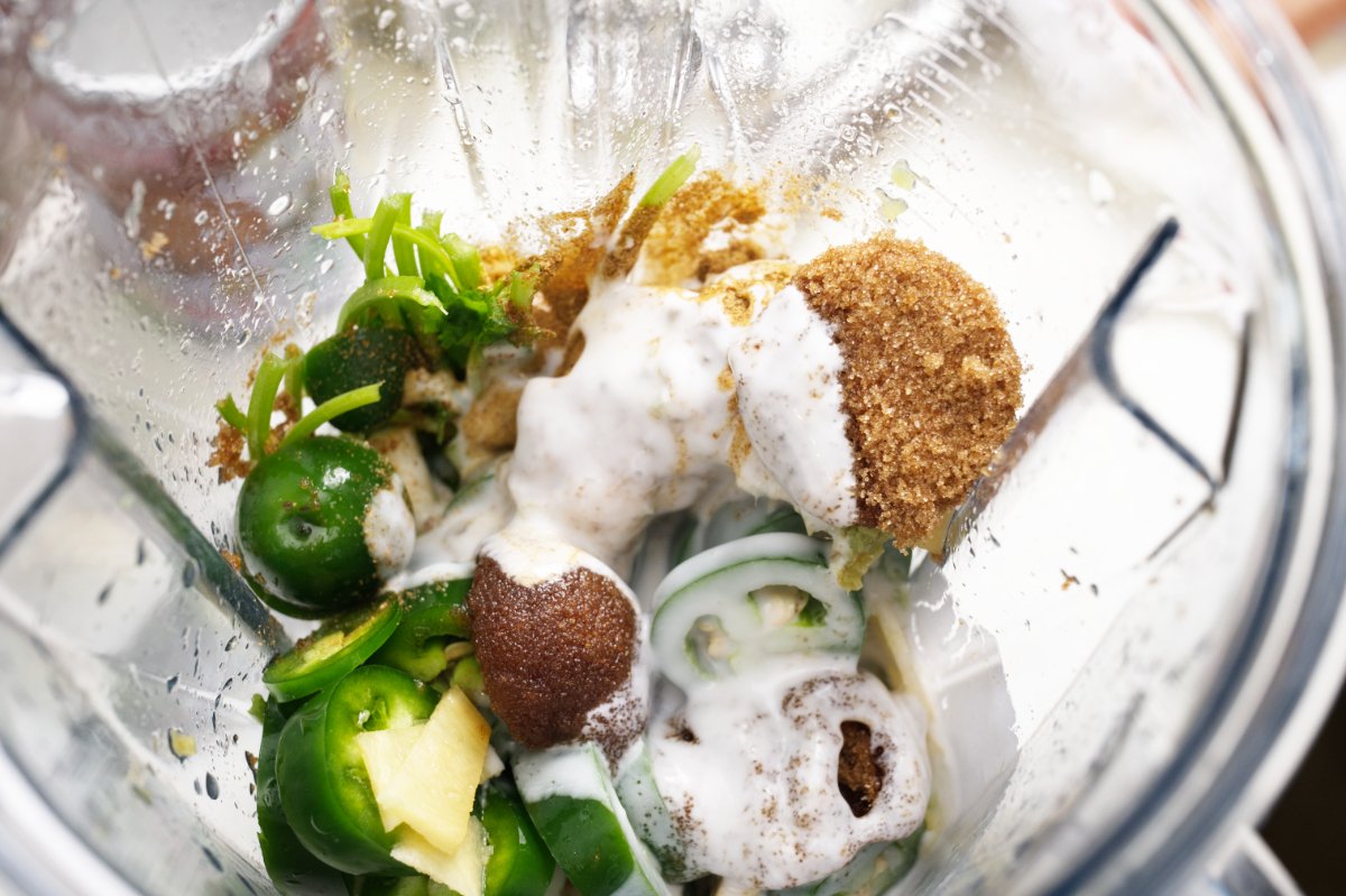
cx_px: 673
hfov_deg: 37.5
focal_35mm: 53
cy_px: 448
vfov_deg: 25.5
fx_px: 1981
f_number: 8
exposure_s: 1/640
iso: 1000
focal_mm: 53
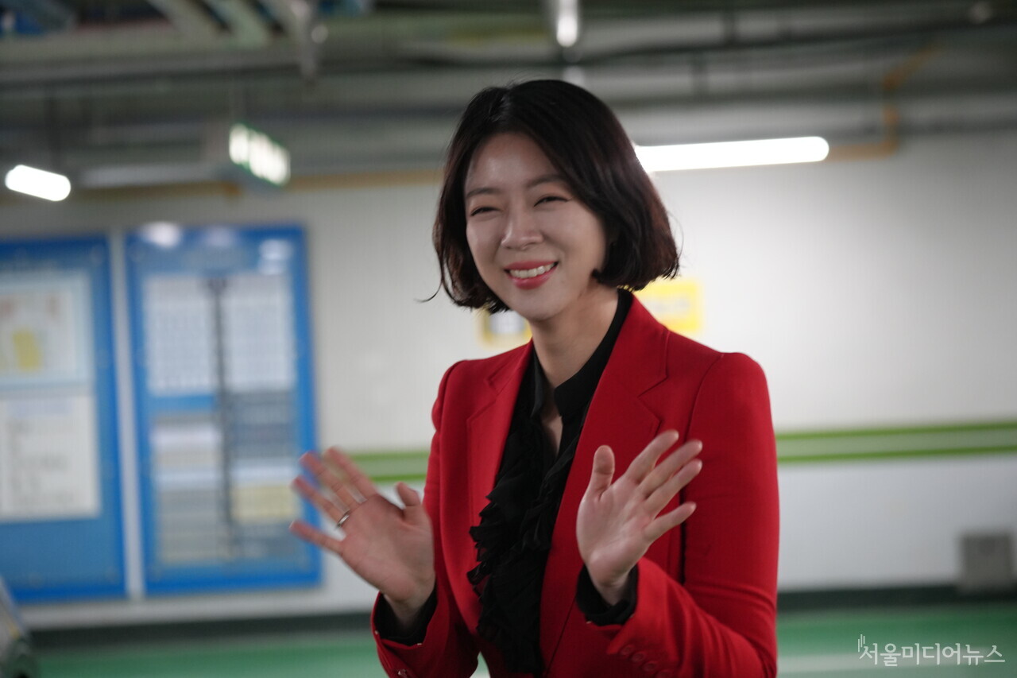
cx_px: 508
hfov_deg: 20.0
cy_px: 339
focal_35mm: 102
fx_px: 2881
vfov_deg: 13.4
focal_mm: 102
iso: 3200
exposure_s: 1/160
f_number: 4
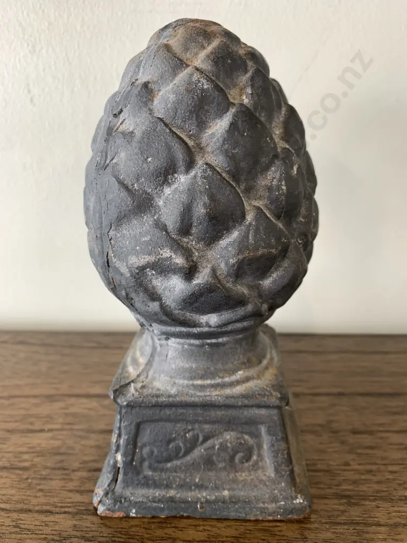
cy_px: 272
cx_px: 204
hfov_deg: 53.1
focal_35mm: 26
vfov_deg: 67.3
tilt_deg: -18.4
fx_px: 408
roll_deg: -0.4
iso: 64
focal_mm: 4.25
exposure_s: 1/50
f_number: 1.8
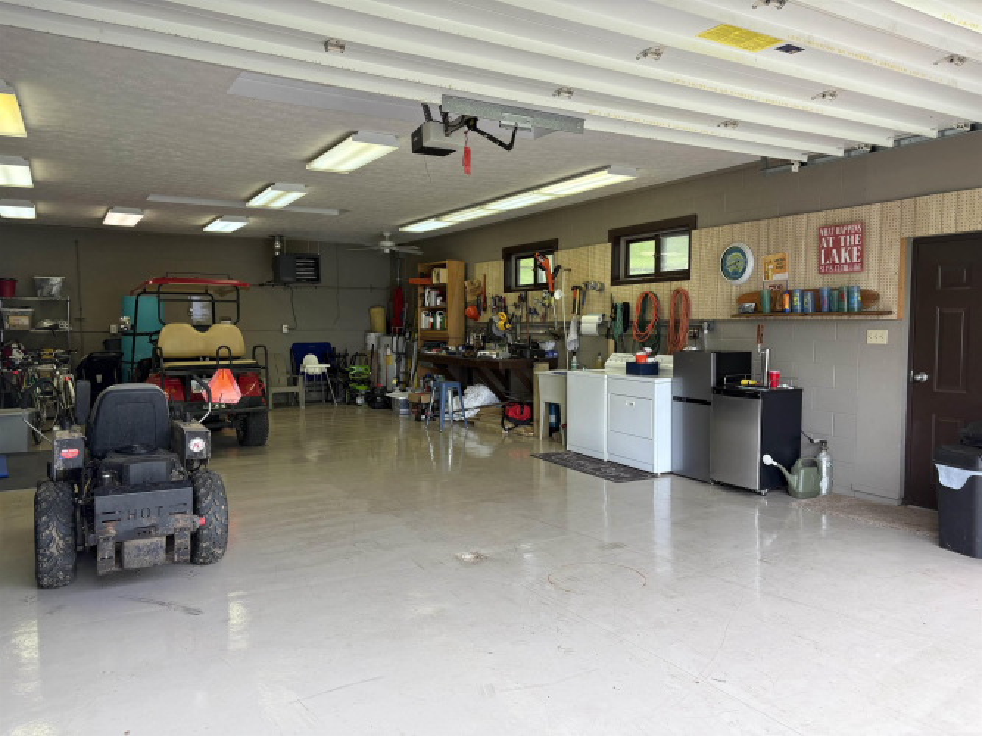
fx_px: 737
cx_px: 491
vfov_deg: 53.0
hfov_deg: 67.3
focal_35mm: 26
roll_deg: +0.8
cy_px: 368
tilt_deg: -2.9
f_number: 1.6
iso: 40
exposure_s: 1/120
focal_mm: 5.96
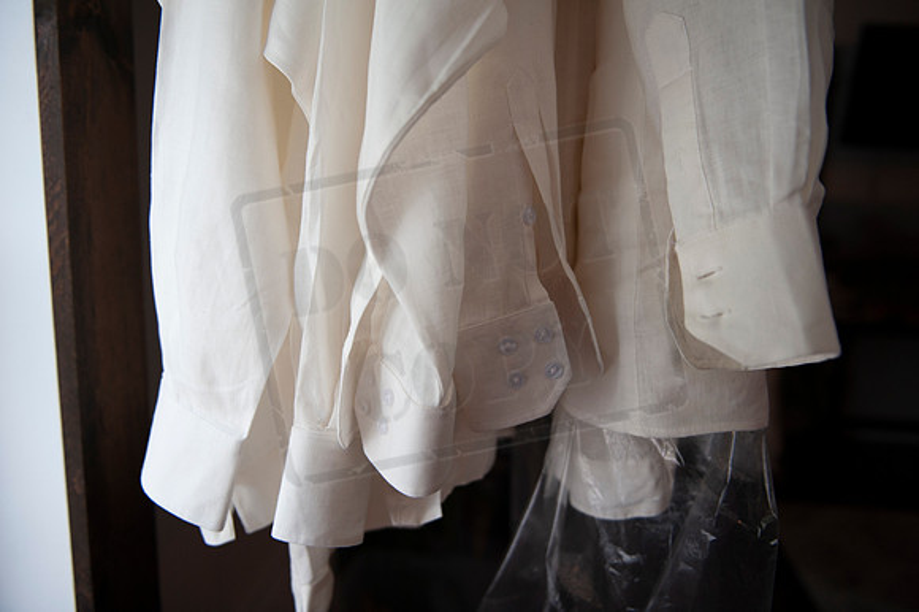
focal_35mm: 29
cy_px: 306
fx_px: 740
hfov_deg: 63.7
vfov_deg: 44.9
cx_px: 460
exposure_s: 1/400
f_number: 2.8
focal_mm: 29
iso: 400
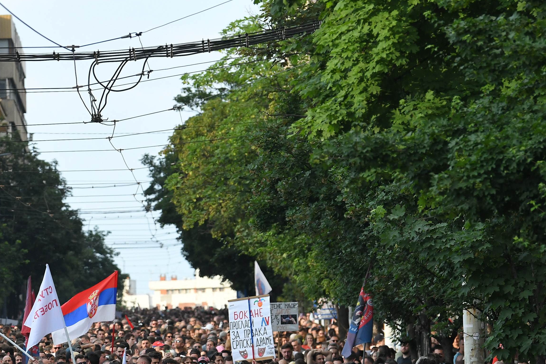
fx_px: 5490
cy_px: 406
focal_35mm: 362
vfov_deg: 3.8
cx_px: -13
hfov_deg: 5.7
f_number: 4
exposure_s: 1/2000
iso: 800
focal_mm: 135
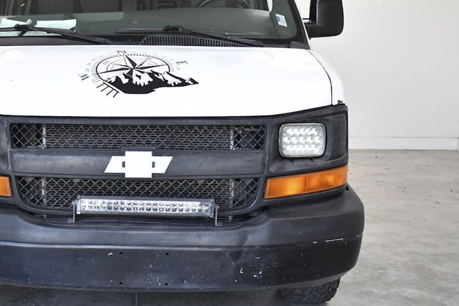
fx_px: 739
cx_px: 142
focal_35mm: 58
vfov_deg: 23.3
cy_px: 113
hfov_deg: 34.1
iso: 2500
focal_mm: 26
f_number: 3.8
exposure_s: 1/1250
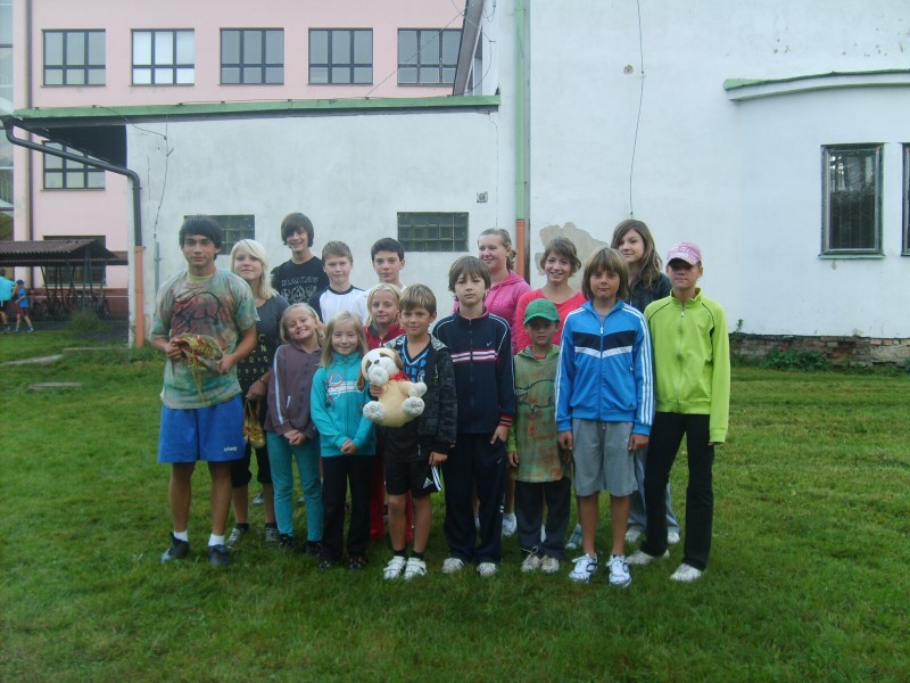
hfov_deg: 52.6
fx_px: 920
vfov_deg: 40.7
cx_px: 455
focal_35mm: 35
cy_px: 342
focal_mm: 5.8
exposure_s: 1/125
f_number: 2.8
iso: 50
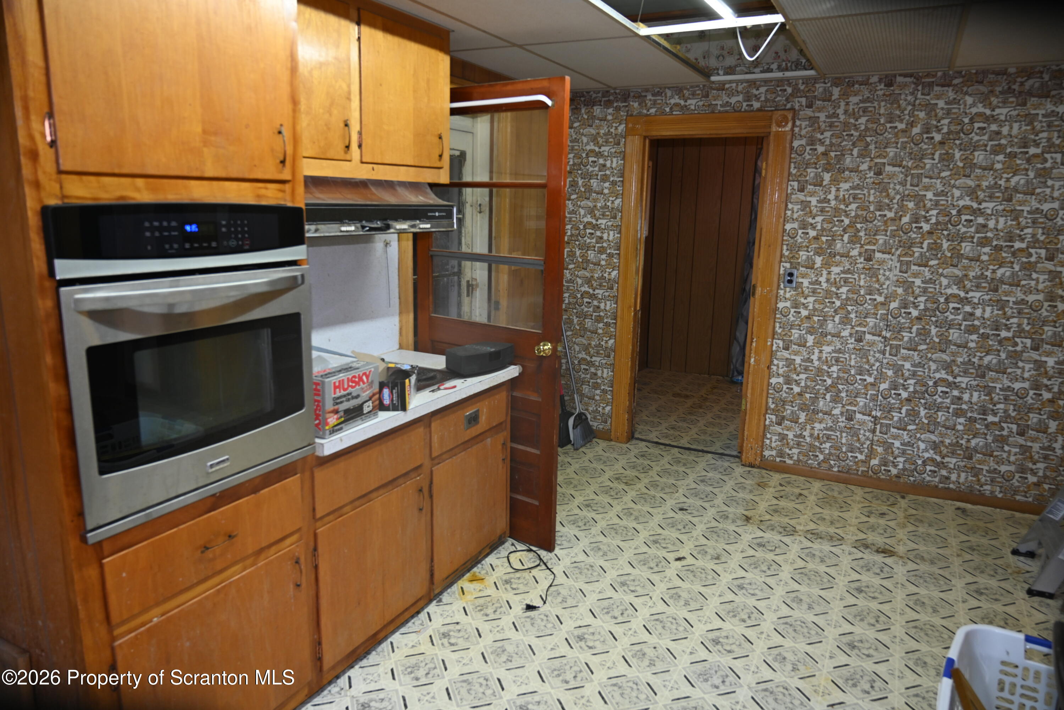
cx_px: 532
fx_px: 709
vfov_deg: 53.1
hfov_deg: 73.7
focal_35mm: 24
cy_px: 355
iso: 400
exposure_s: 1/60
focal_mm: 24
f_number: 4
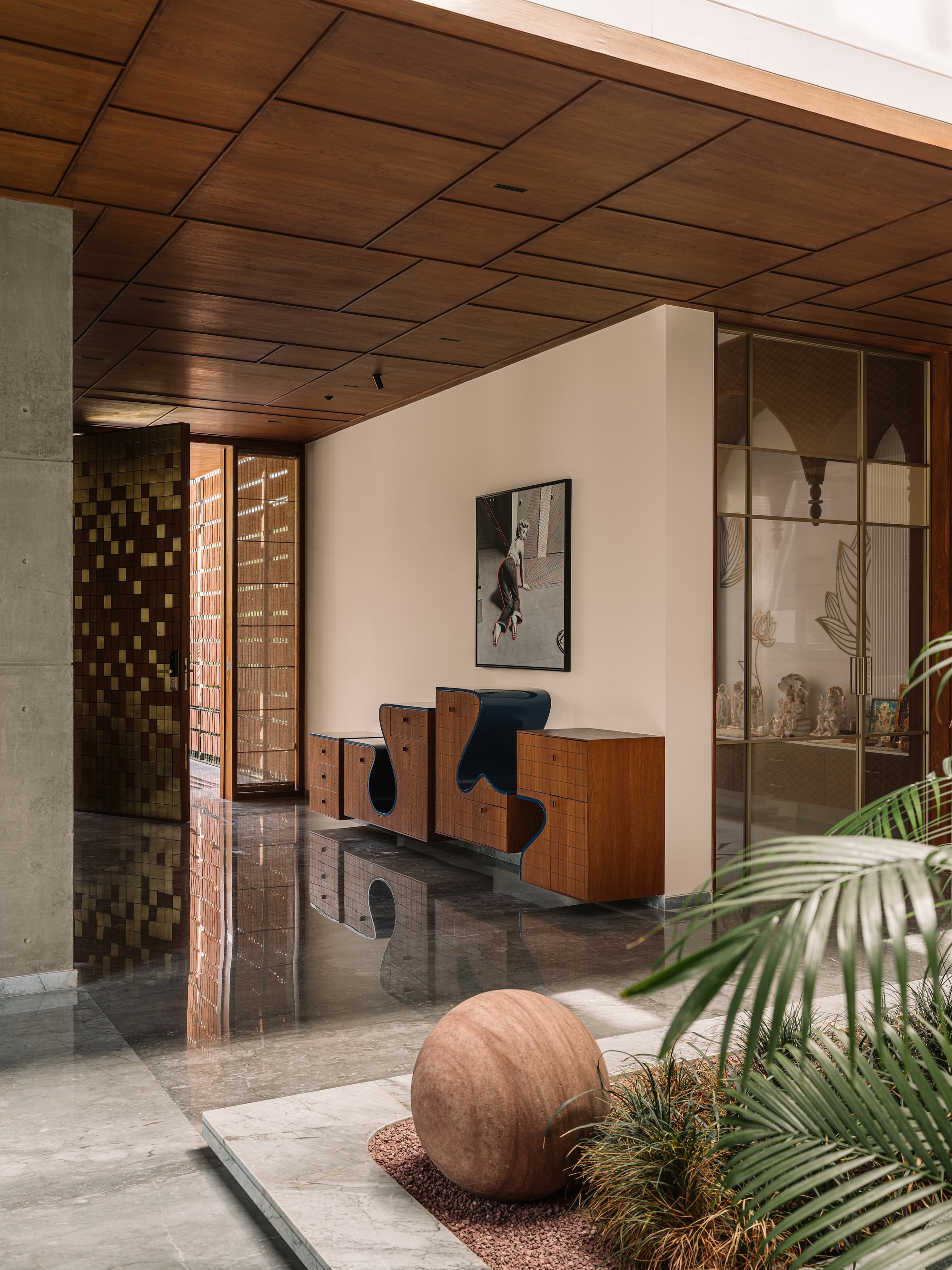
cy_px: 635
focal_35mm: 33
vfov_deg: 55.4
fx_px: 1210
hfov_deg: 42.9
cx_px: 476
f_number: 10
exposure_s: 1/1.25
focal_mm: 42
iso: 100
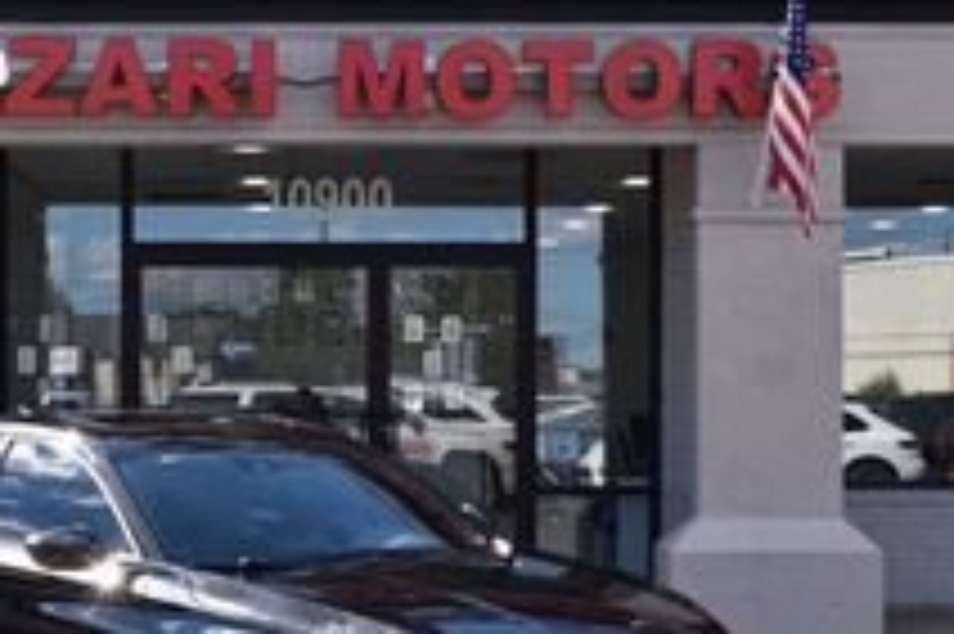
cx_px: 306
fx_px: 2251
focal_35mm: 85
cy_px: 409
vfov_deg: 16.0
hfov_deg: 23.8
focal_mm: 30
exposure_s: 1/400
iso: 400
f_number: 11
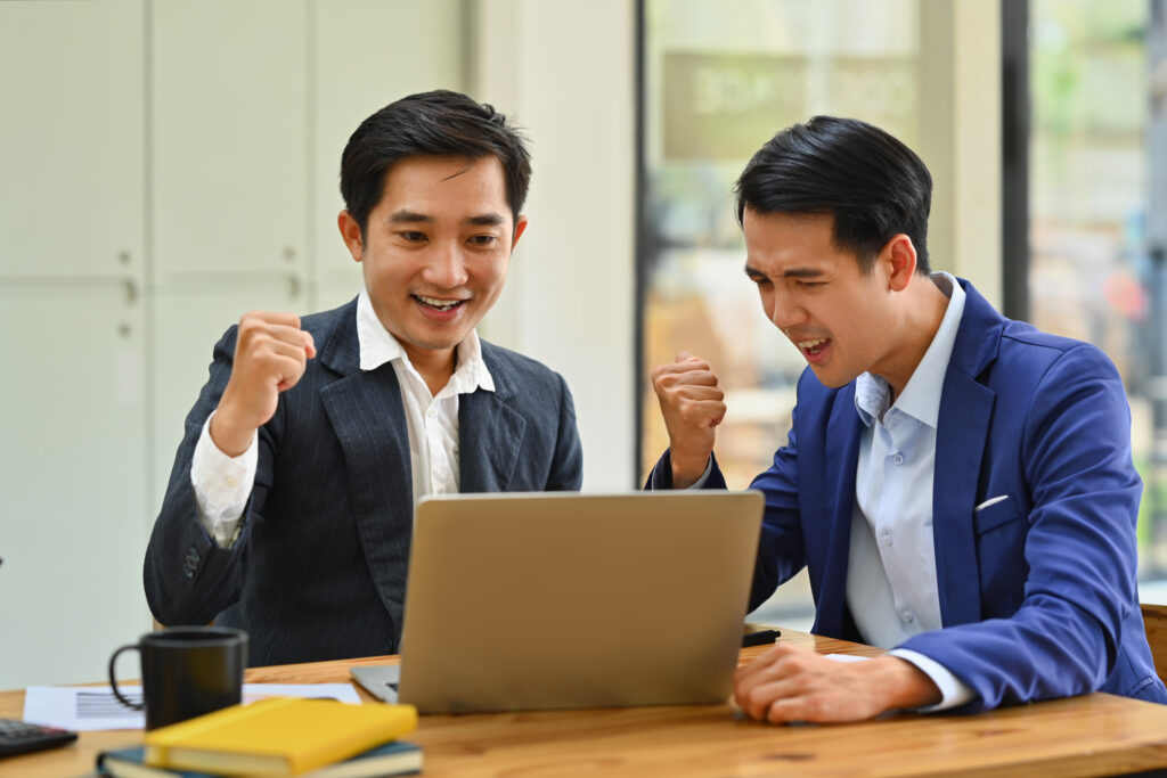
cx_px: 584
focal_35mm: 85
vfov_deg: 16.1
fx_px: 2756
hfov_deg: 23.9
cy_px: 389
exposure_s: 1/160
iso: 250
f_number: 2.8
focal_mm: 85
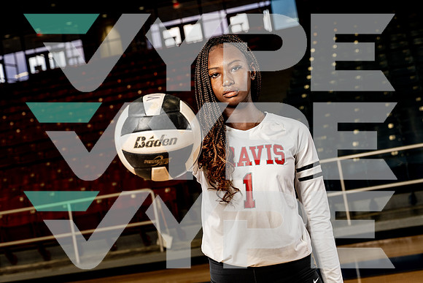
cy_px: 142
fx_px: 823
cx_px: 212
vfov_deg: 19.5
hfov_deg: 28.8
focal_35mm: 70
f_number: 5.6
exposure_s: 1/250
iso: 640
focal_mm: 70
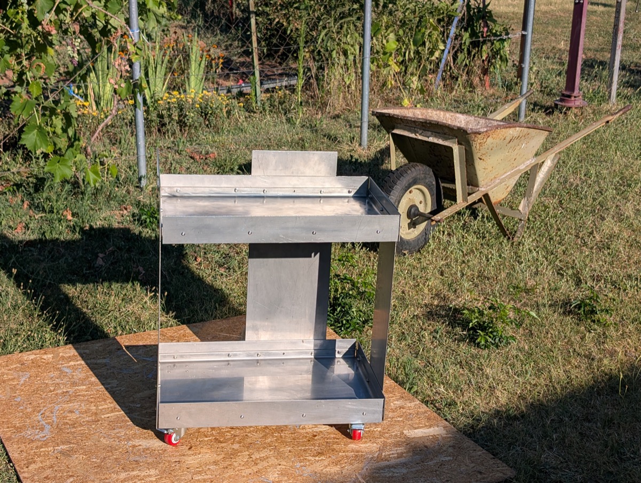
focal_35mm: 49
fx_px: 908
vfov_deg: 29.7
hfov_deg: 38.9
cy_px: 242
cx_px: 320
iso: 20
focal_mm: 6.9
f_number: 1.68
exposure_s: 1/1686
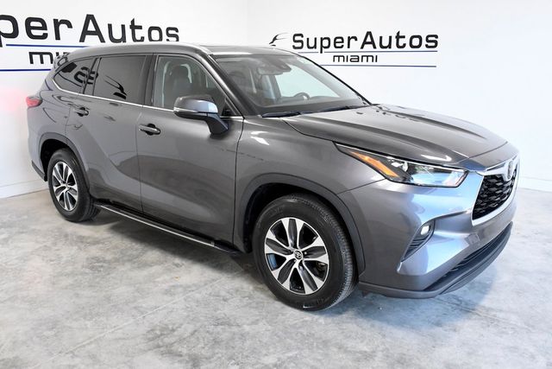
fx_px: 460
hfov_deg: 61.9
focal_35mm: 30
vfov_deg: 43.6
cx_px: 276
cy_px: 184
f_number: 8
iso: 2500
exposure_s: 1/250
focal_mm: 20
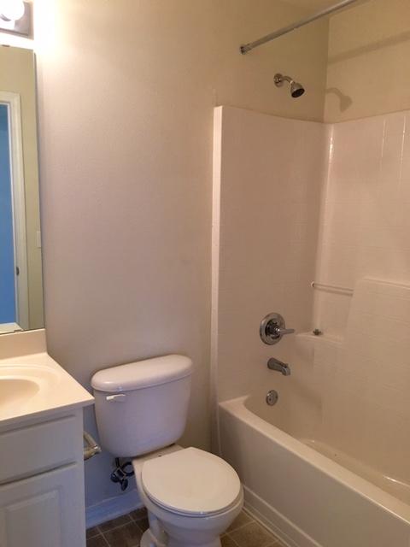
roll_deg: -0.6
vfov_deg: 61.7
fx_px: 458
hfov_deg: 48.2
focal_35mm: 29
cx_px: 205
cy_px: 274
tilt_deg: -6.8
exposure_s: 1/30
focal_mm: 4.15
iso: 40
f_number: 2.2
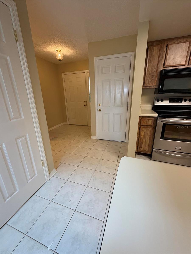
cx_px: 96
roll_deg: +0.9
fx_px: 103
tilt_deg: -16.8
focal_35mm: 14
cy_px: 127
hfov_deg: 85.7
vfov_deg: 102.1
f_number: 2.2
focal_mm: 2.22
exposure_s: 1/60
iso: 200
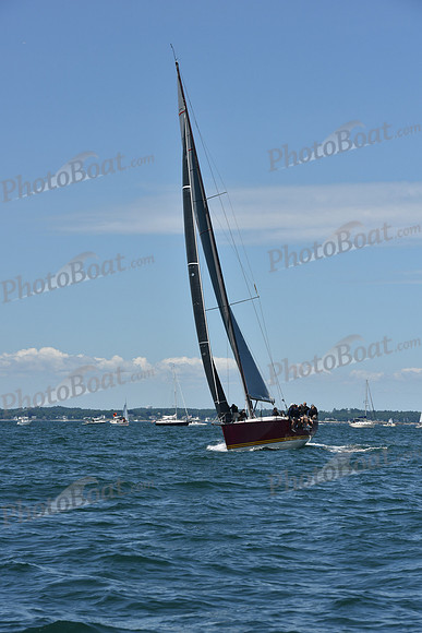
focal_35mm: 116
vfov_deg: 17.6
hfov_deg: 11.8
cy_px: 316
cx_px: 211
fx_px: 2038
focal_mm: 116
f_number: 9
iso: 250
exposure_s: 1/1000
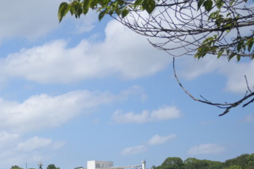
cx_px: 2
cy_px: 174
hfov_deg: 20.2
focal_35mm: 98
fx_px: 692
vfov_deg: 13.7
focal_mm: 28
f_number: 4.5
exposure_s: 1/1000
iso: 100
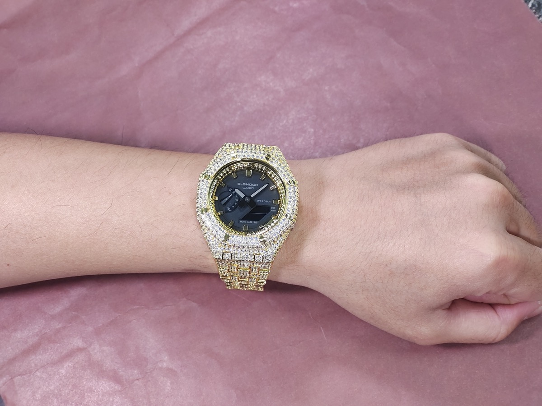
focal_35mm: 50
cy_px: 203
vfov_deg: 29.1
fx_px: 783
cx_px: 271
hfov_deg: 38.2
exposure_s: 1/50
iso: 59
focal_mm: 7.55
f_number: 2.08
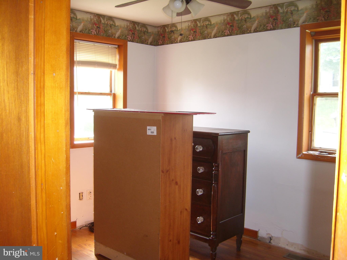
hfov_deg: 52.6
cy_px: 130
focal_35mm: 35
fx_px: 351
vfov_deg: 40.7
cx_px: 174
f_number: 2.8
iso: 50
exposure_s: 1/30
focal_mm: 5.8
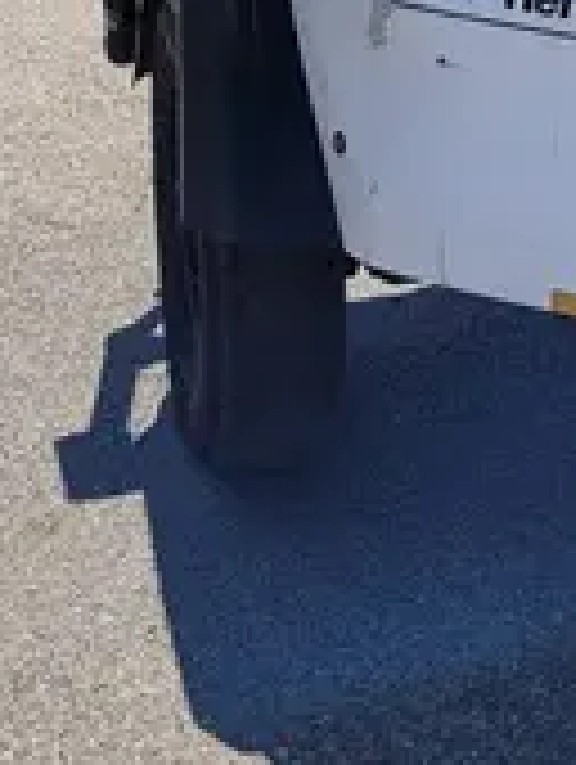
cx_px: 630
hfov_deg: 13.0
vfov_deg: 16.0
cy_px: -389
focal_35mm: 112
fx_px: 2479
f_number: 1.8
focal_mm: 5.4
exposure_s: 1/2503
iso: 40
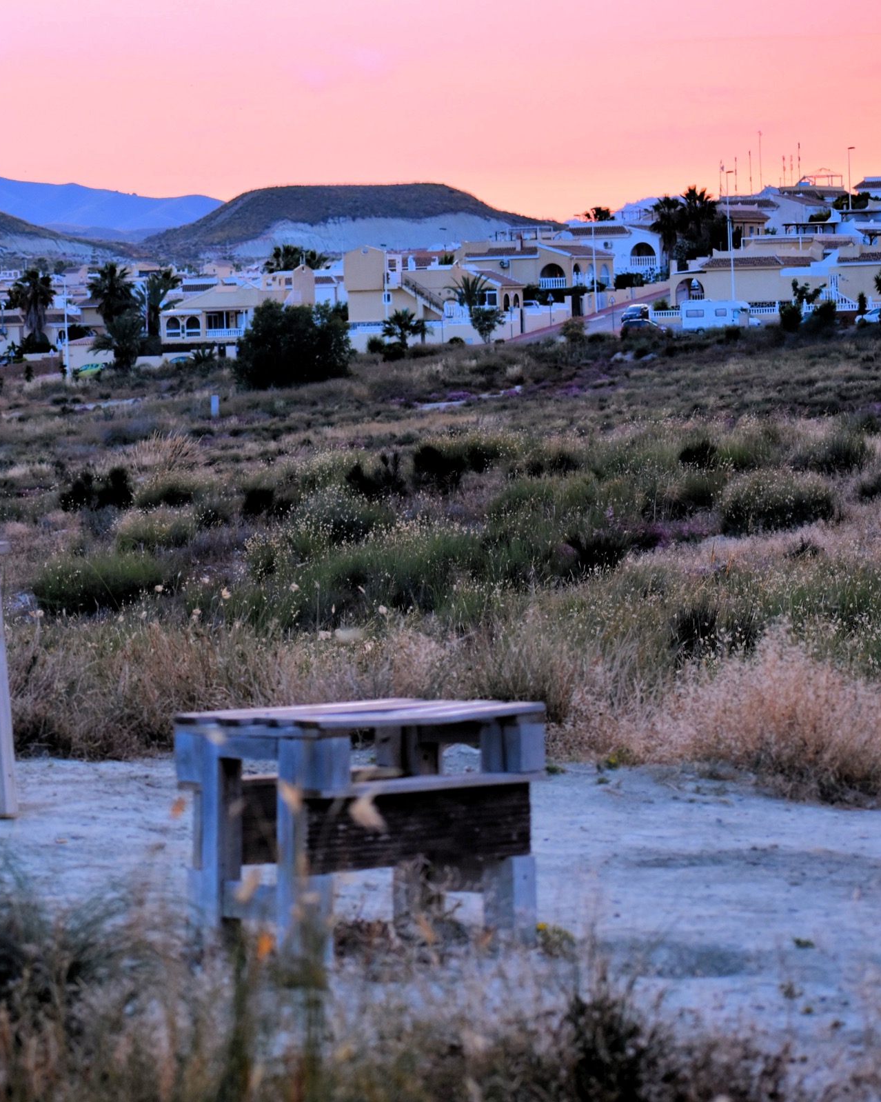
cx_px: 177
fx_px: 4825
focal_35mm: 148
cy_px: 551
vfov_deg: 13.0
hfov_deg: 10.4
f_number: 5.6
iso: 560
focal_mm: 70
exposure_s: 1/125
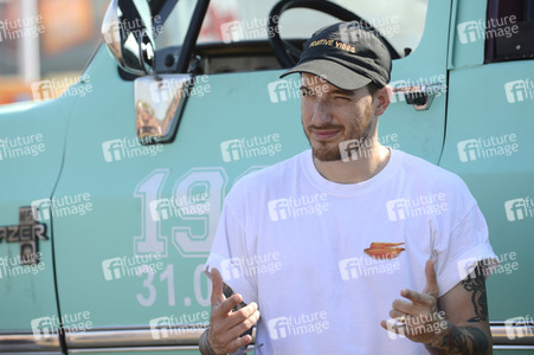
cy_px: 178
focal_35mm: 200
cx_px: 267
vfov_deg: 6.9
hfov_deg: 10.3
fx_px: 2964
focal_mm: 200
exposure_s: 1/400
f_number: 5.6
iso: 160
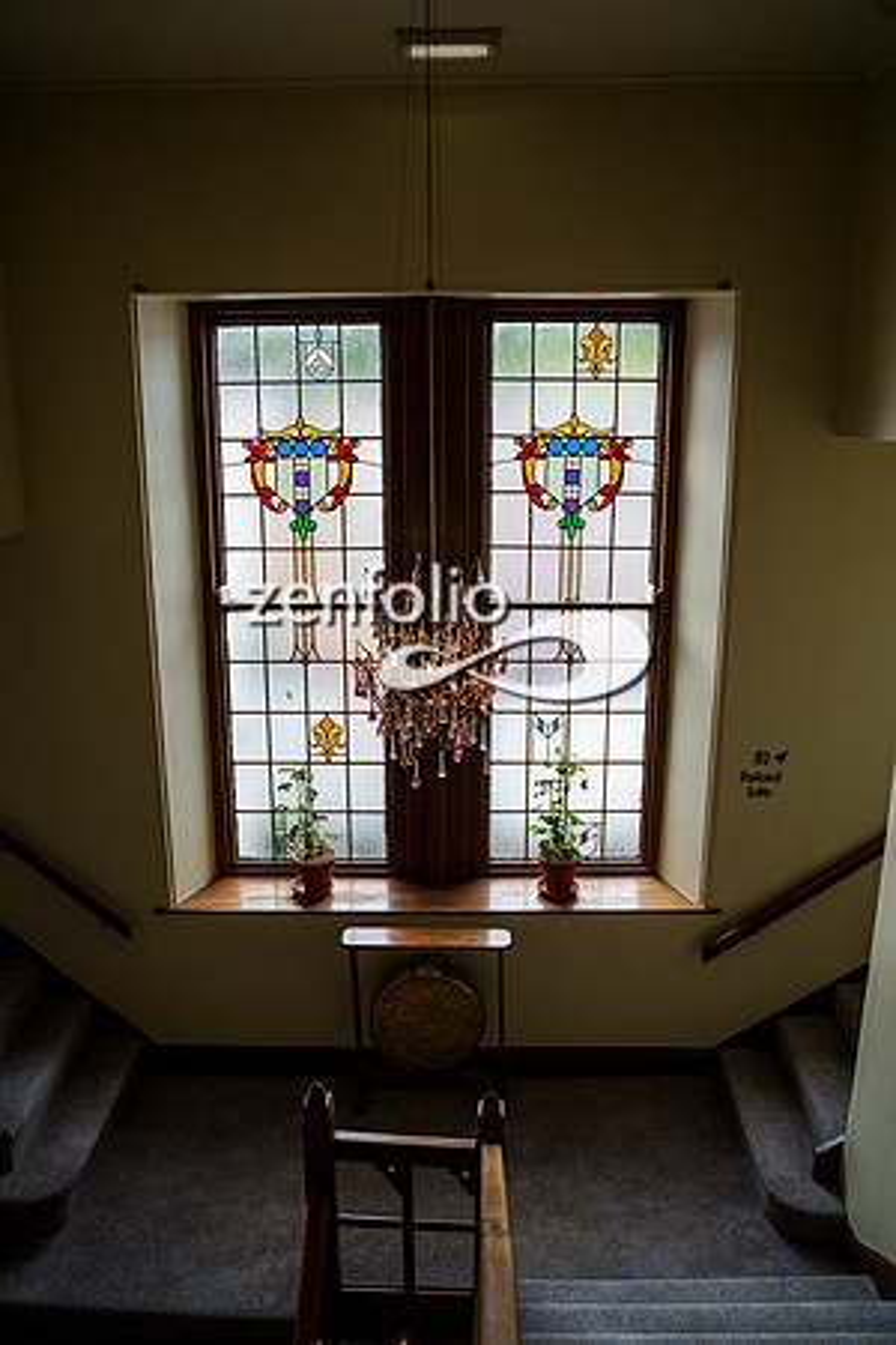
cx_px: 448
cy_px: 672
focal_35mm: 29
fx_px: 1083
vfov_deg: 63.7
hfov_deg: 45.0
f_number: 2.8
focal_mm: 29
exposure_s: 1/2000
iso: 800
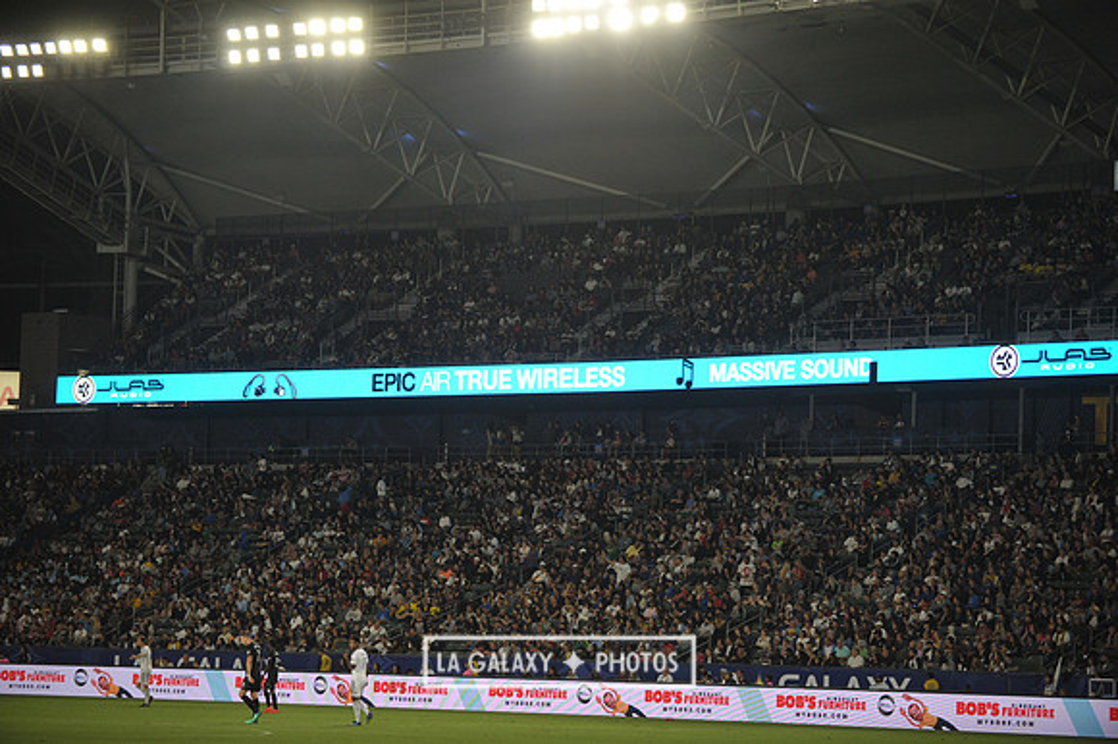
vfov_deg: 11.8
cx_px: 559
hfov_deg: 17.7
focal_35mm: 116
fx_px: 3600
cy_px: 372
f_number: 2.8
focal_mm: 116
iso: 1250
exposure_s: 1/1250
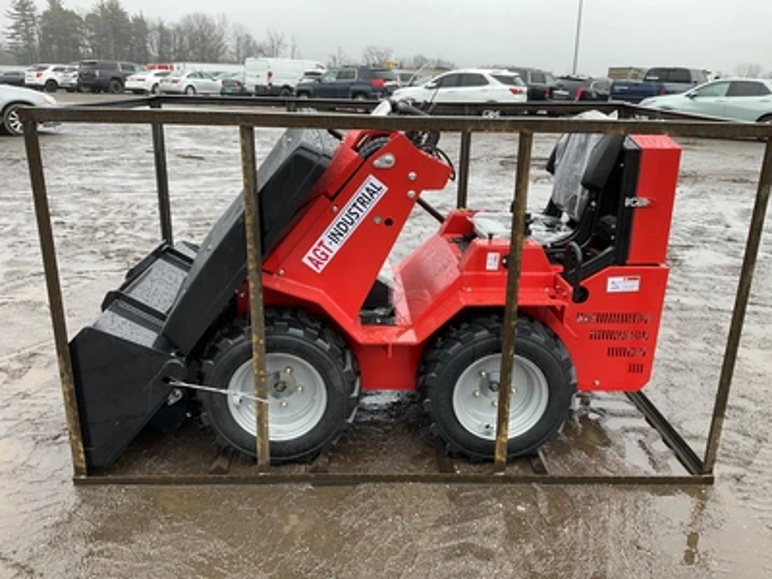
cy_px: 290
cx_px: 386
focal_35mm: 29
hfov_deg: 61.7
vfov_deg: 48.2
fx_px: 647
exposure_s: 1/122
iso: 20
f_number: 1.8
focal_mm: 3
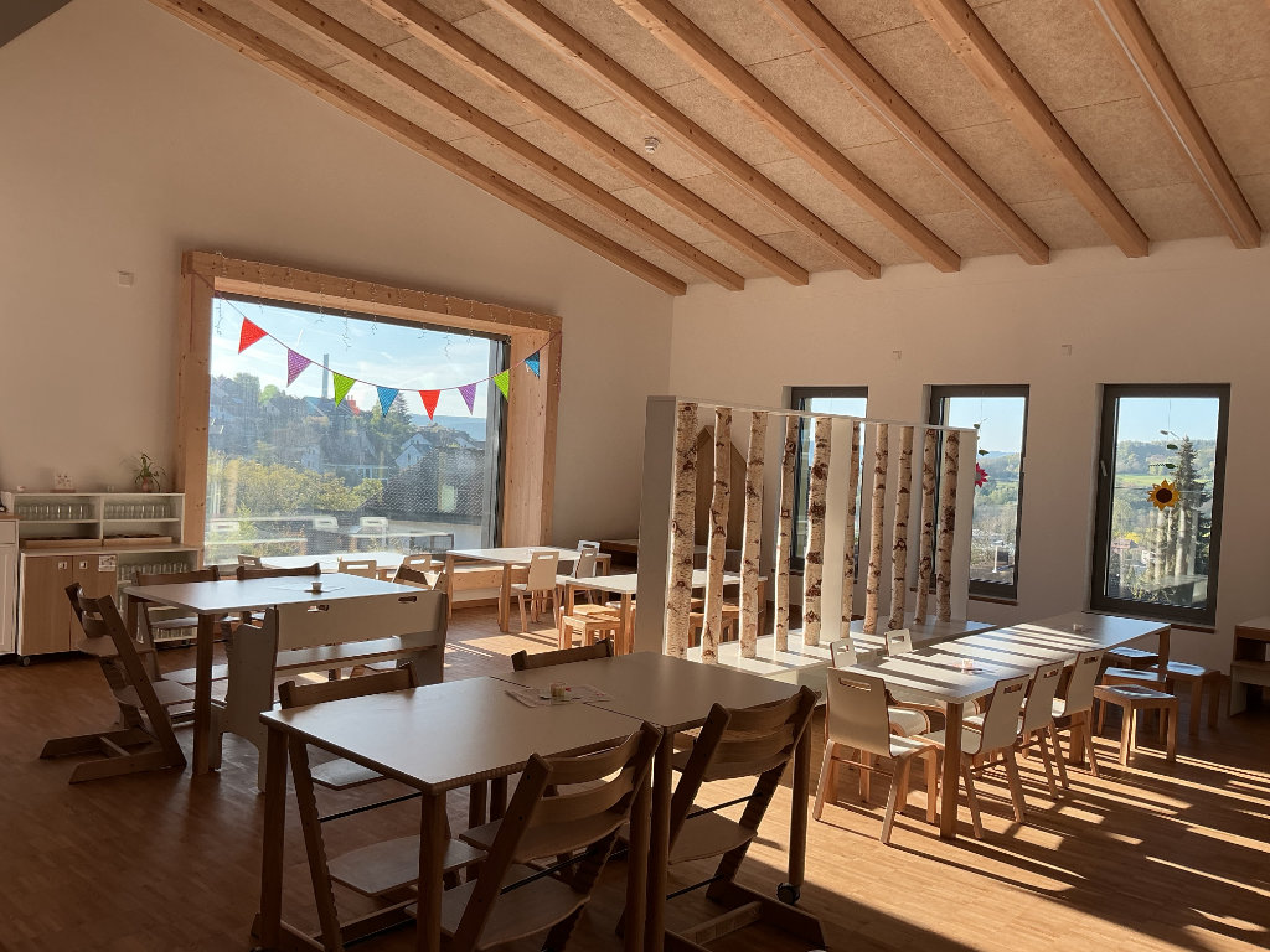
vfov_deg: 48.2
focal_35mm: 29
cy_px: 476
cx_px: 635
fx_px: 1064
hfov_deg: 61.7
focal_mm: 3
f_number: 1.8
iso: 25
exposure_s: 1/268
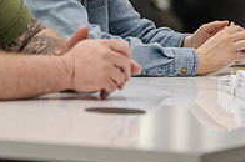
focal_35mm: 445
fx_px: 3023
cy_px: -70
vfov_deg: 3.1
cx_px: 109
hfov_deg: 4.6
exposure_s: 1/200
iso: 640
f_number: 3.2
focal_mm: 150
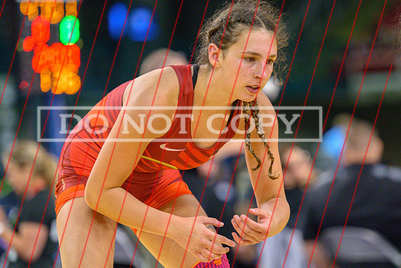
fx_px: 2986
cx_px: 245
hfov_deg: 7.7
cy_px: 137
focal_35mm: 268
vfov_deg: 5.1
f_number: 2.8
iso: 2800
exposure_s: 1/800
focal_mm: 165
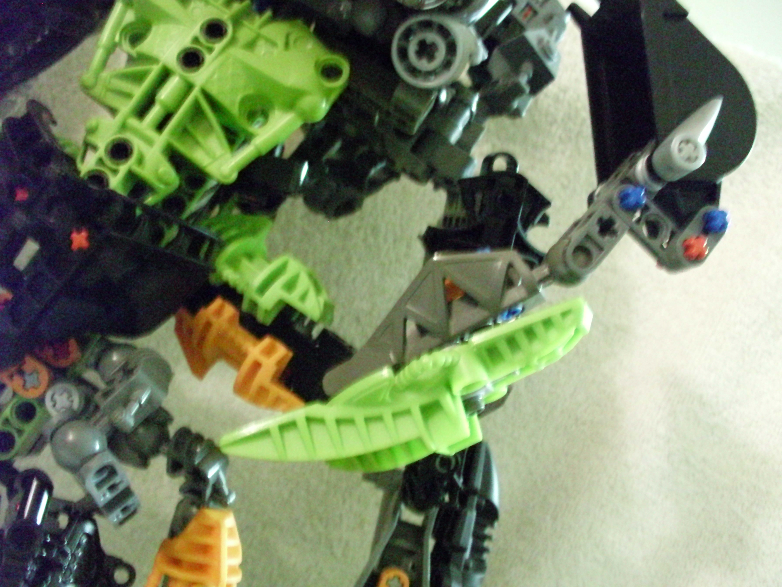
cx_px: 391
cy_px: 294
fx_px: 858
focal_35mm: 38
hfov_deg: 49.0
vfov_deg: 37.7
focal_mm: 6.3
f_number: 3.1
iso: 1600
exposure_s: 1/6
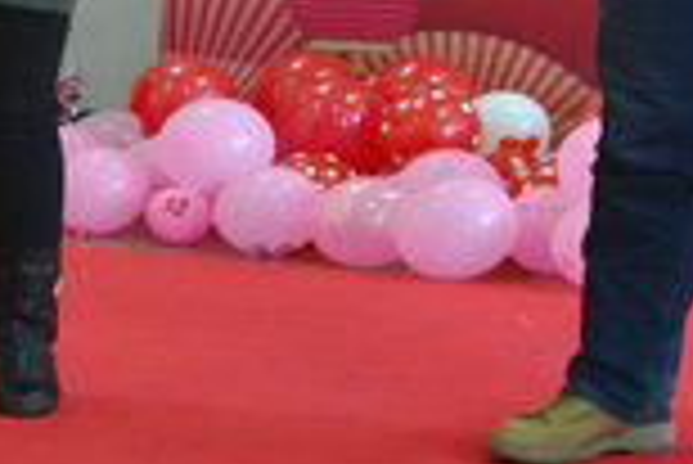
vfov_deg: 12.4
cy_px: -259
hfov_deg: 17.8
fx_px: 2023
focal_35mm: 105
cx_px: 976
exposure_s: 1/60
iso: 560
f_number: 4
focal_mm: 18
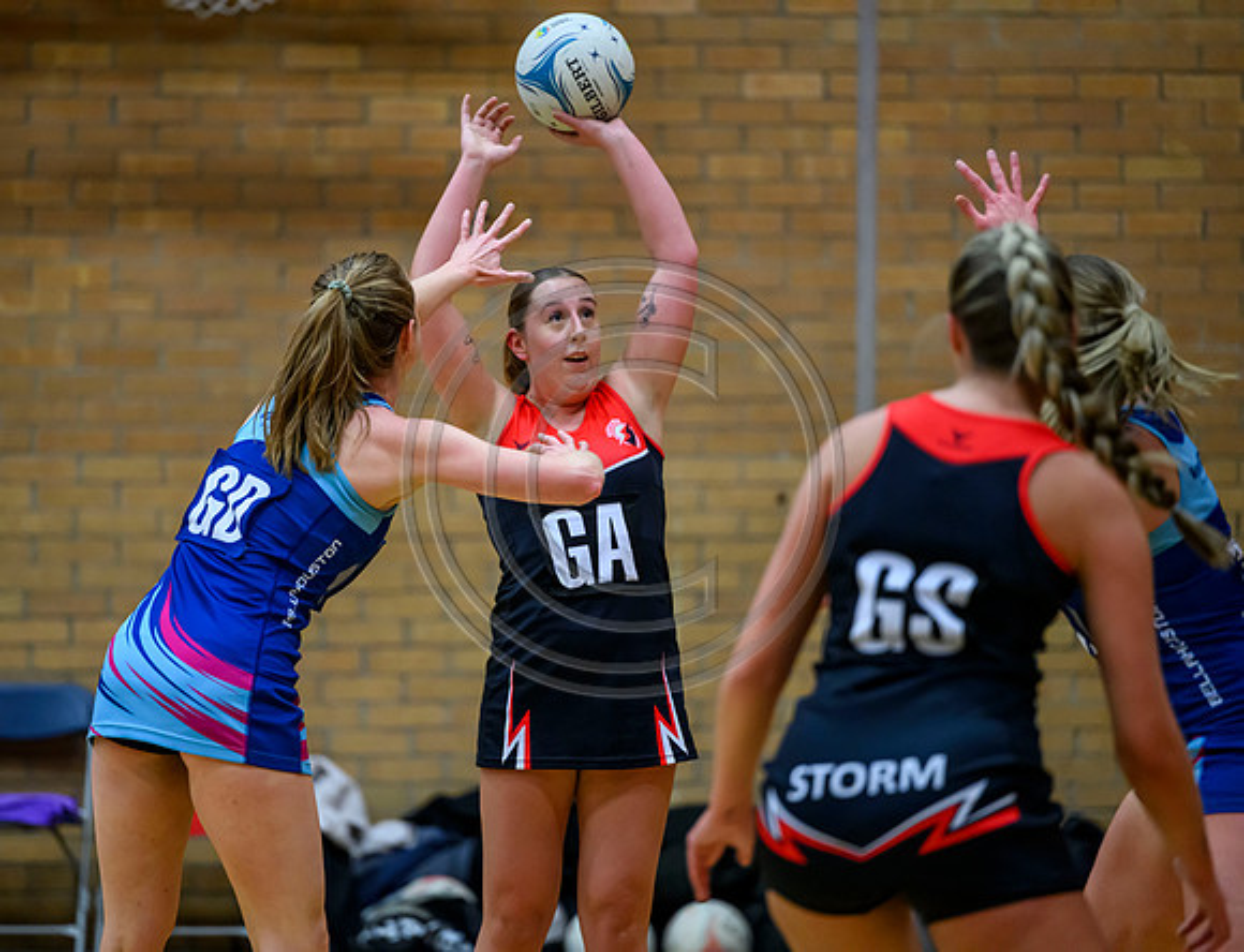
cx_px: 530
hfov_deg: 9.0
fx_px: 7935
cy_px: 476
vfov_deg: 6.9
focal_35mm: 219
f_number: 2.8
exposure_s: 1/1000
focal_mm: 200
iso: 5000
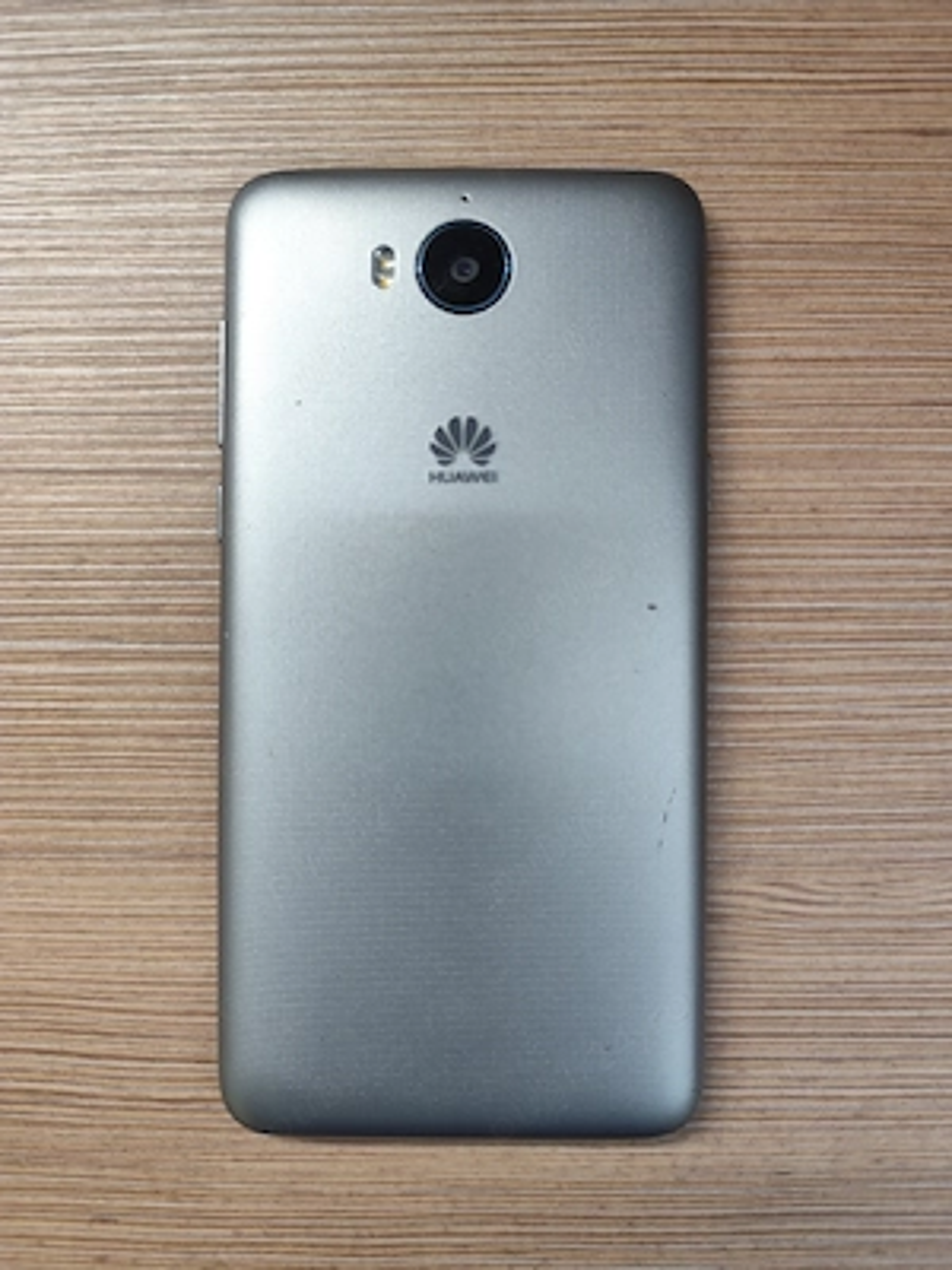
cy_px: 635
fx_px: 843
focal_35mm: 23
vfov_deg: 73.9
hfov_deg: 58.9
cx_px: 476
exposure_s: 1/50
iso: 640
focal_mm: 6.14
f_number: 1.65
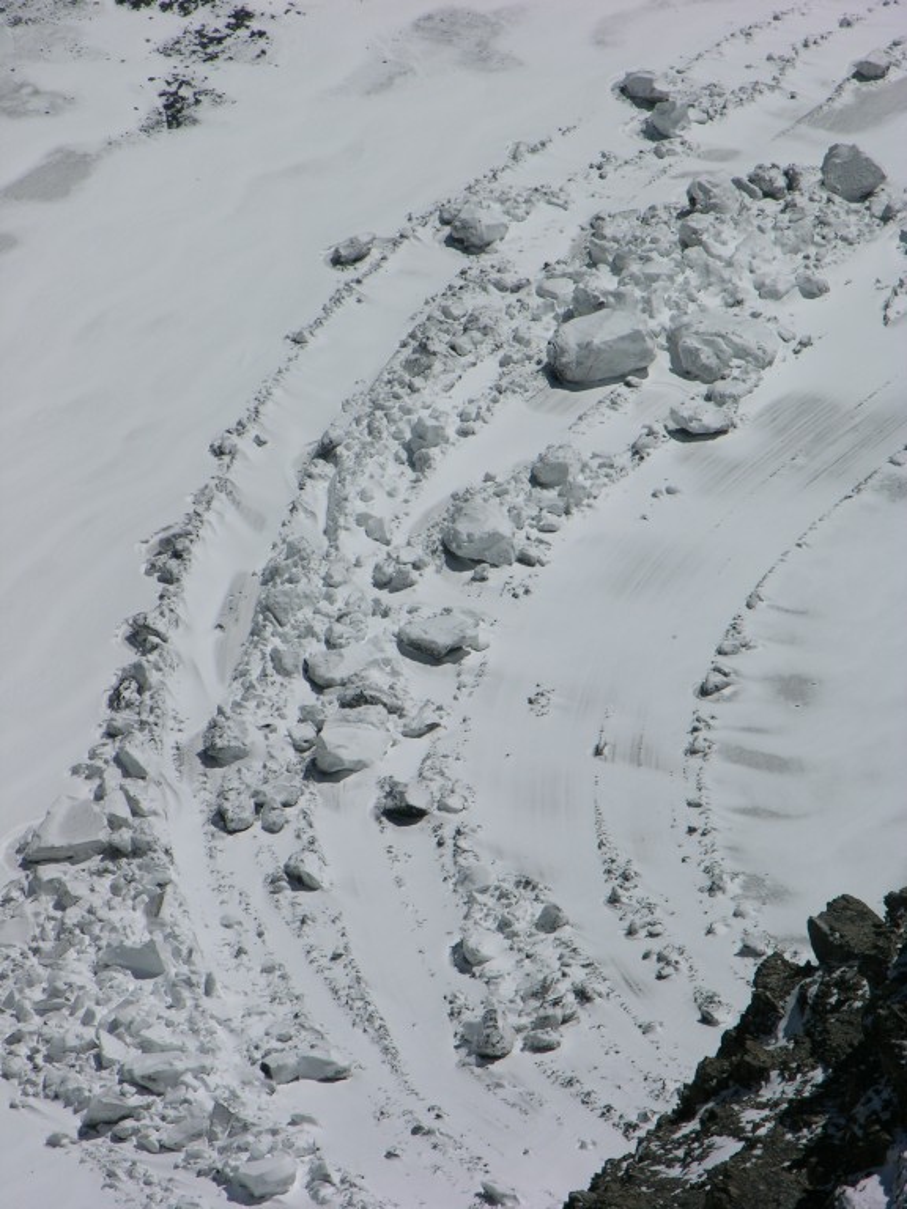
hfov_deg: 5.5
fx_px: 9433
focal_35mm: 270
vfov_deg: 7.3
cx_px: 454
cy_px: 604
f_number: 7.4
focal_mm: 67.7
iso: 50
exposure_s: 1/708
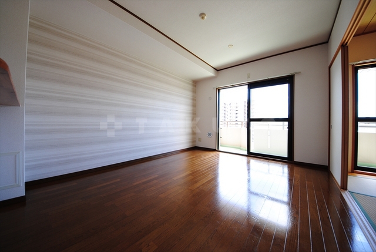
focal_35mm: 20
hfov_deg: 85.3
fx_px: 204
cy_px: 126
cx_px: 188
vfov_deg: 63.4
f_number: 5
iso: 100
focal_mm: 13
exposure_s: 1/30
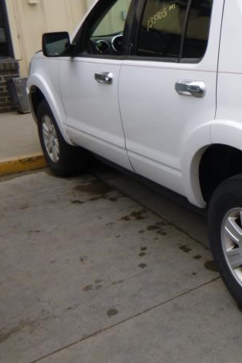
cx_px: 301
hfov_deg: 26.6
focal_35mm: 44
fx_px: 444
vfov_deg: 44.3
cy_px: 147
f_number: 3.9
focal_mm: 4.5
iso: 100
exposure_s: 1/200
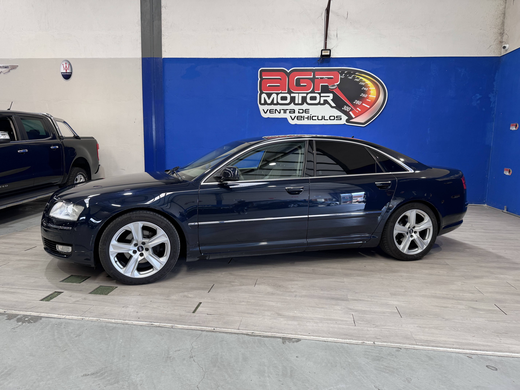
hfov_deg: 71.6
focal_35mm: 24
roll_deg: -1.0
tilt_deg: -7.5
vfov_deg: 56.8
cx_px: 260
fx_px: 361
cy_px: 195
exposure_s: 1/100
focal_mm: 6.76
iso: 100
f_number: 1.78
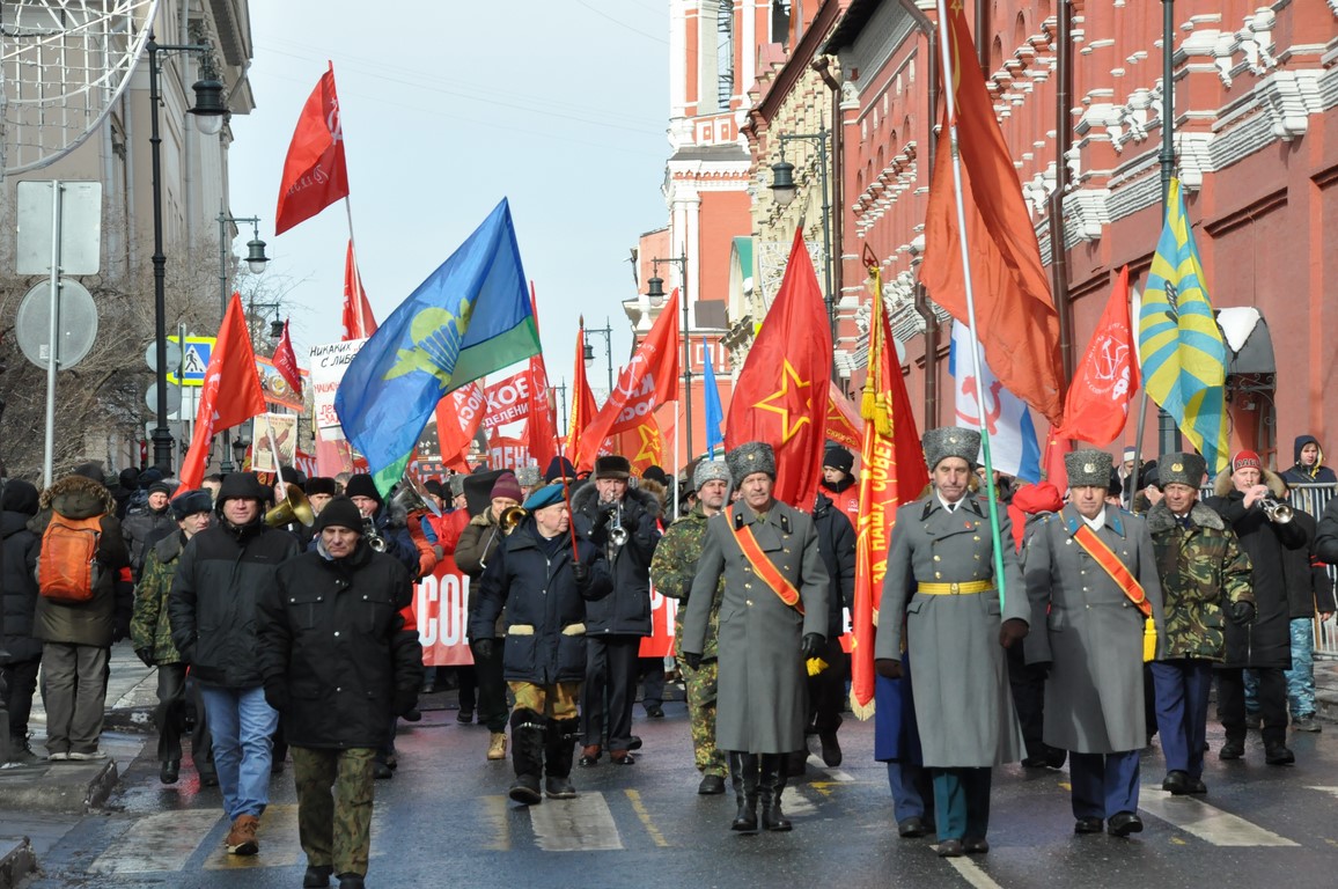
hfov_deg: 15.2
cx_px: 669
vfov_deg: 10.1
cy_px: 444
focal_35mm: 135
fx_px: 5012
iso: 1000
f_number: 13
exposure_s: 1/640
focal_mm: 90
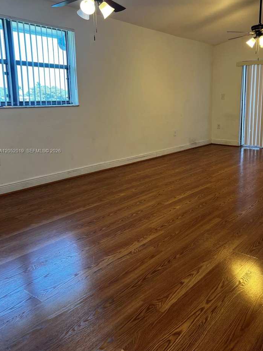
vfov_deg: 59.7
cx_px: 150
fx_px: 304
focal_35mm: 30
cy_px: 151
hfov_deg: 46.7
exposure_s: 1/60
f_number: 1.5
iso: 64
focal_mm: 5.7
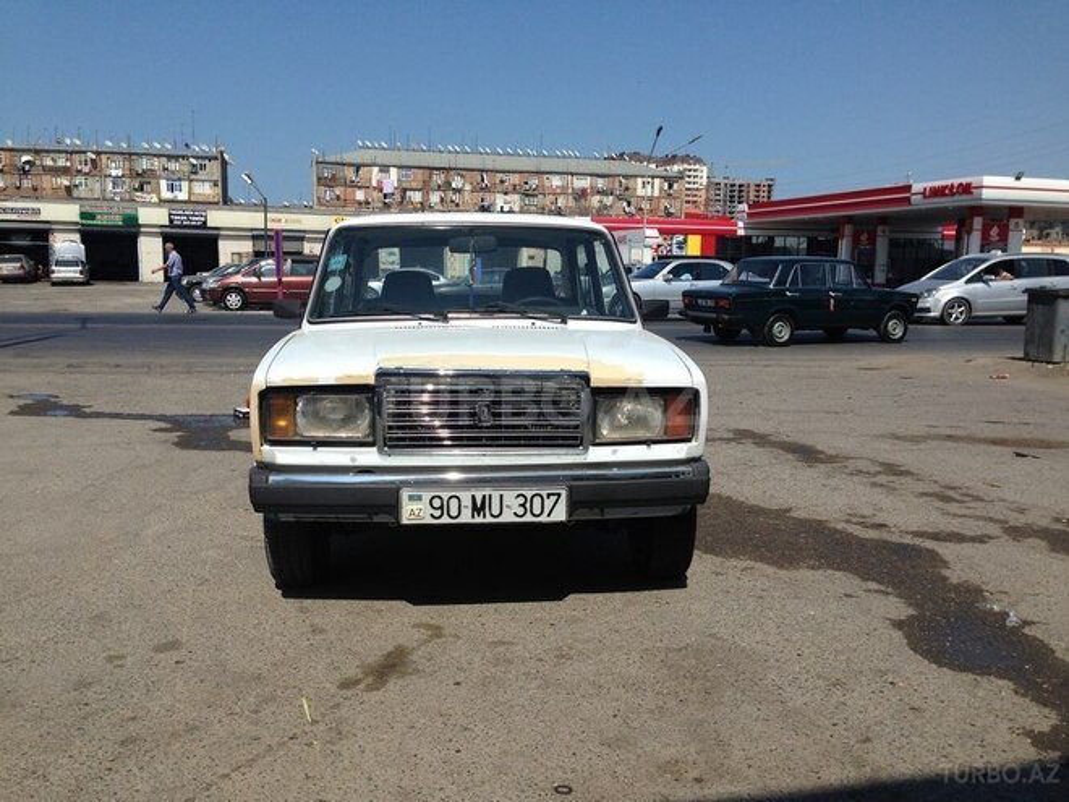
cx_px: 534
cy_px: 401
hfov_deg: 55.4
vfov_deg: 42.9
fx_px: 1019
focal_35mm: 33
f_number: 2.4
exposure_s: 1/3012
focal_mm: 4.12
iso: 50
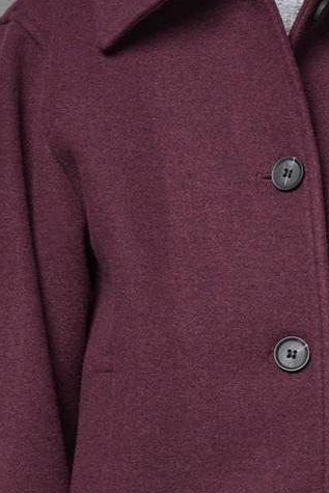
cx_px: 281
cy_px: 172
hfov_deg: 5.5
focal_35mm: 249
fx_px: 3411
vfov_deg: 8.3
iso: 1000
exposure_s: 1/500
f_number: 6.3
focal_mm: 77
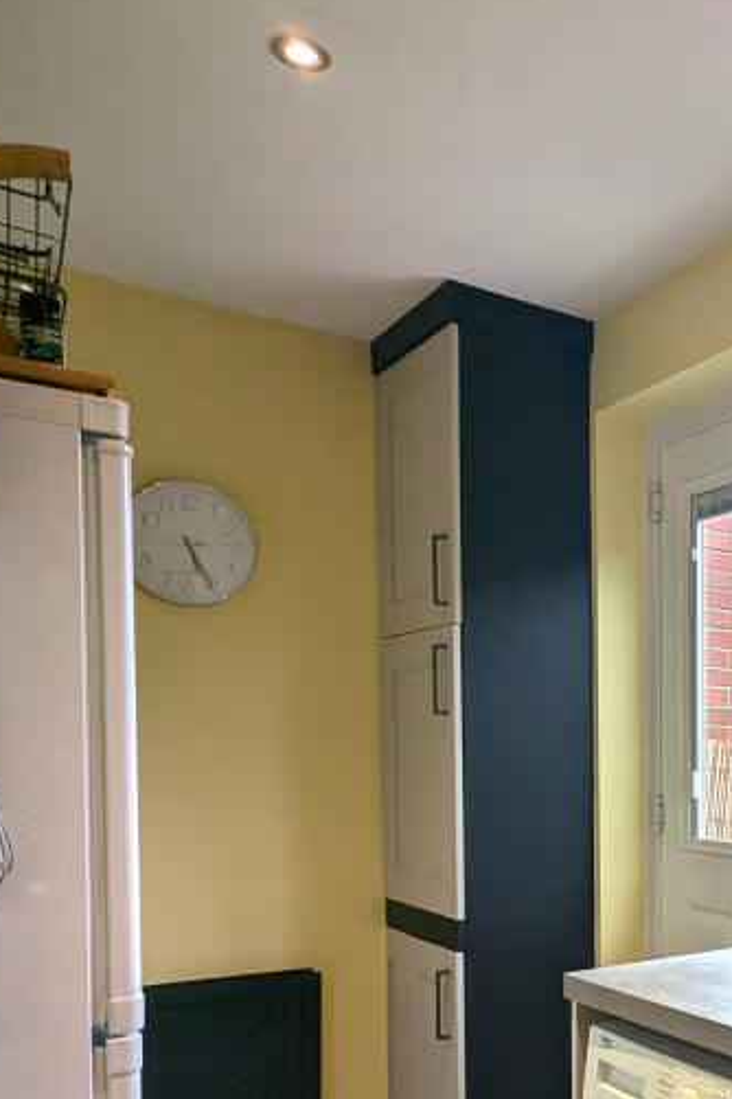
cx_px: 809
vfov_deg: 53.8
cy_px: 792
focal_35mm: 34
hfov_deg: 33.7
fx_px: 1037
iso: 119
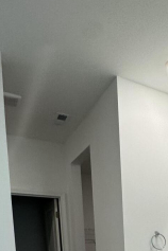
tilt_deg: -5.2
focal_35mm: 41
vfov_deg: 38.0
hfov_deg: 30.4
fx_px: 287
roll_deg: +1.5
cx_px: 167
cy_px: 286
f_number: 2.2
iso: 160
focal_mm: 2.22
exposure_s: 1/120
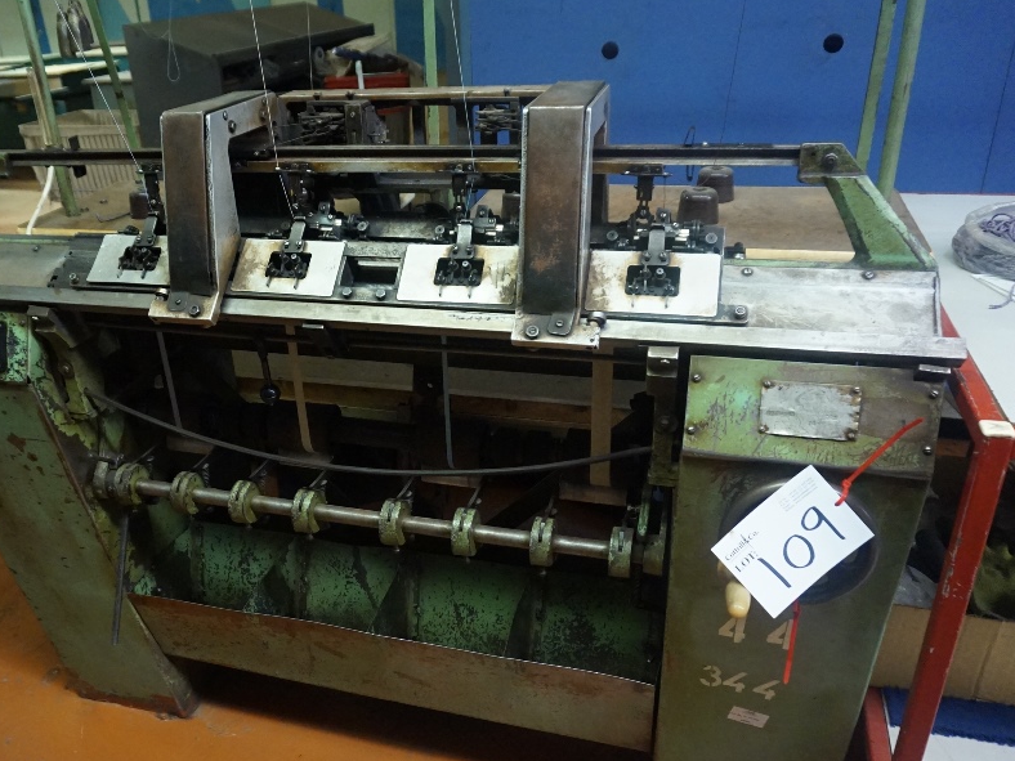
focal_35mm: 30
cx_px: 397
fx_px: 880
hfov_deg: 59.4
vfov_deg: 46.8
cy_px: 401
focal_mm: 16
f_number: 3.5
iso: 3200
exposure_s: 1/20
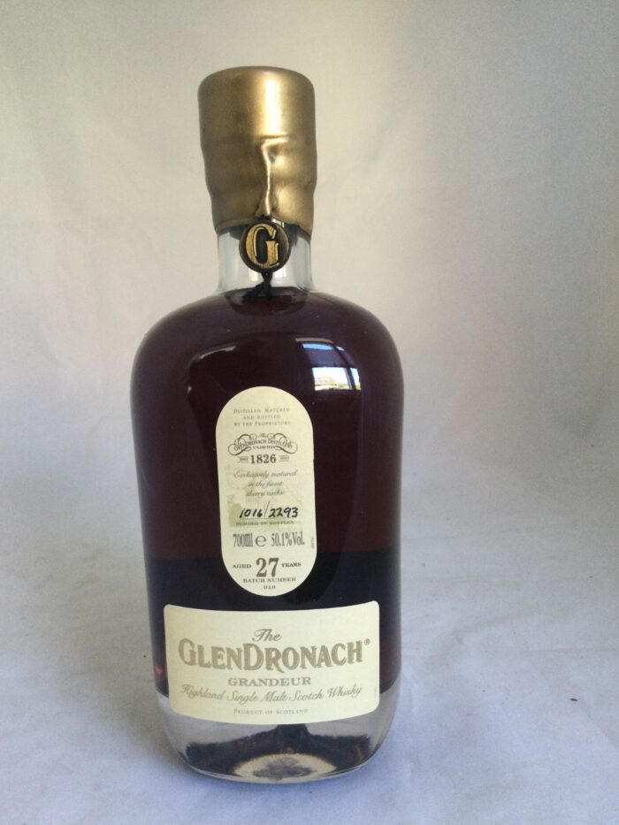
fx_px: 739
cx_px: 310
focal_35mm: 31
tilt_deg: -6.9
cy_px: 412
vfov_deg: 58.3
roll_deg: +2.6
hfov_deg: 45.5
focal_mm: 3.3
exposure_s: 1/33
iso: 100
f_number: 2.4
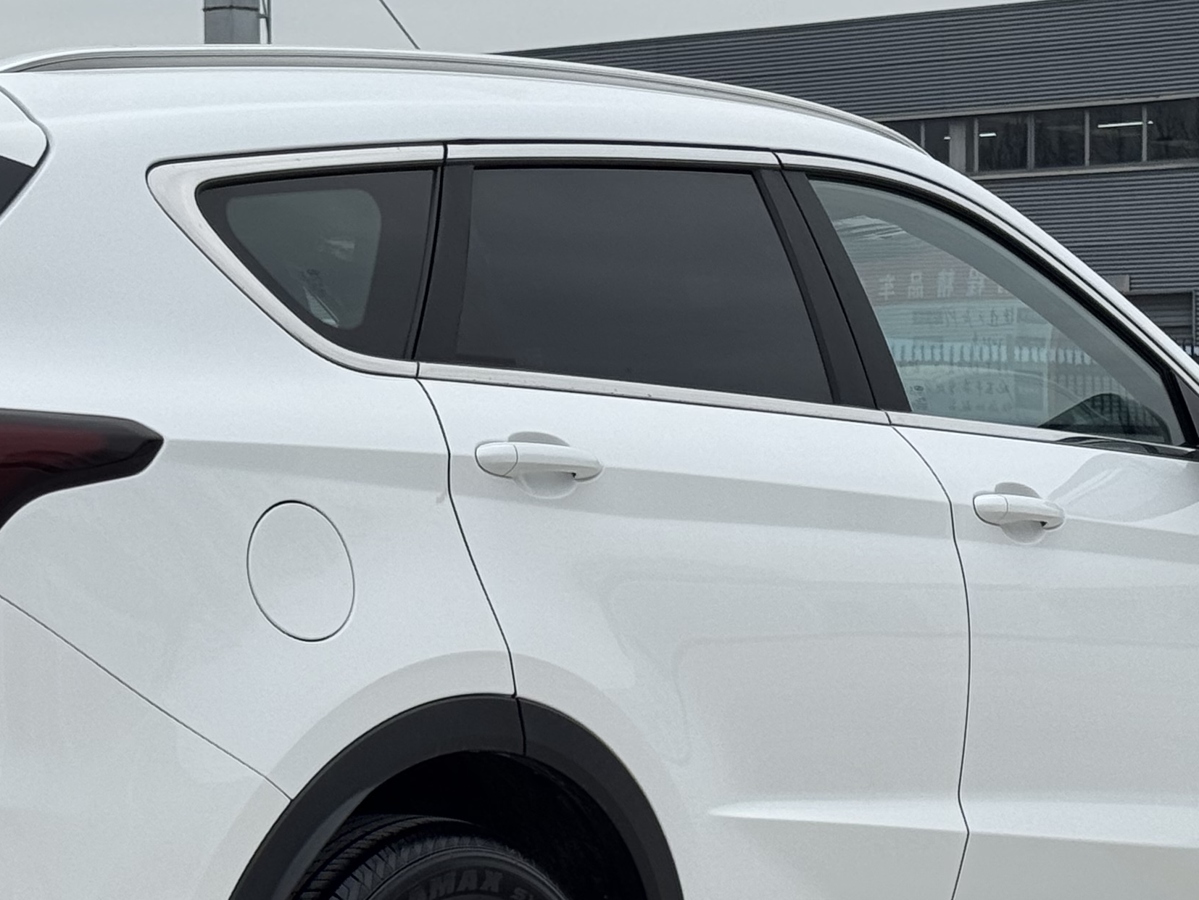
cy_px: 677
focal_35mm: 117
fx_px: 4053
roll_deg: +1.3
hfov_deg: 16.7
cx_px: 294
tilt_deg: -3.6
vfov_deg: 12.6
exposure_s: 1/926
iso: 64
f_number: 1.78
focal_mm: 6.76
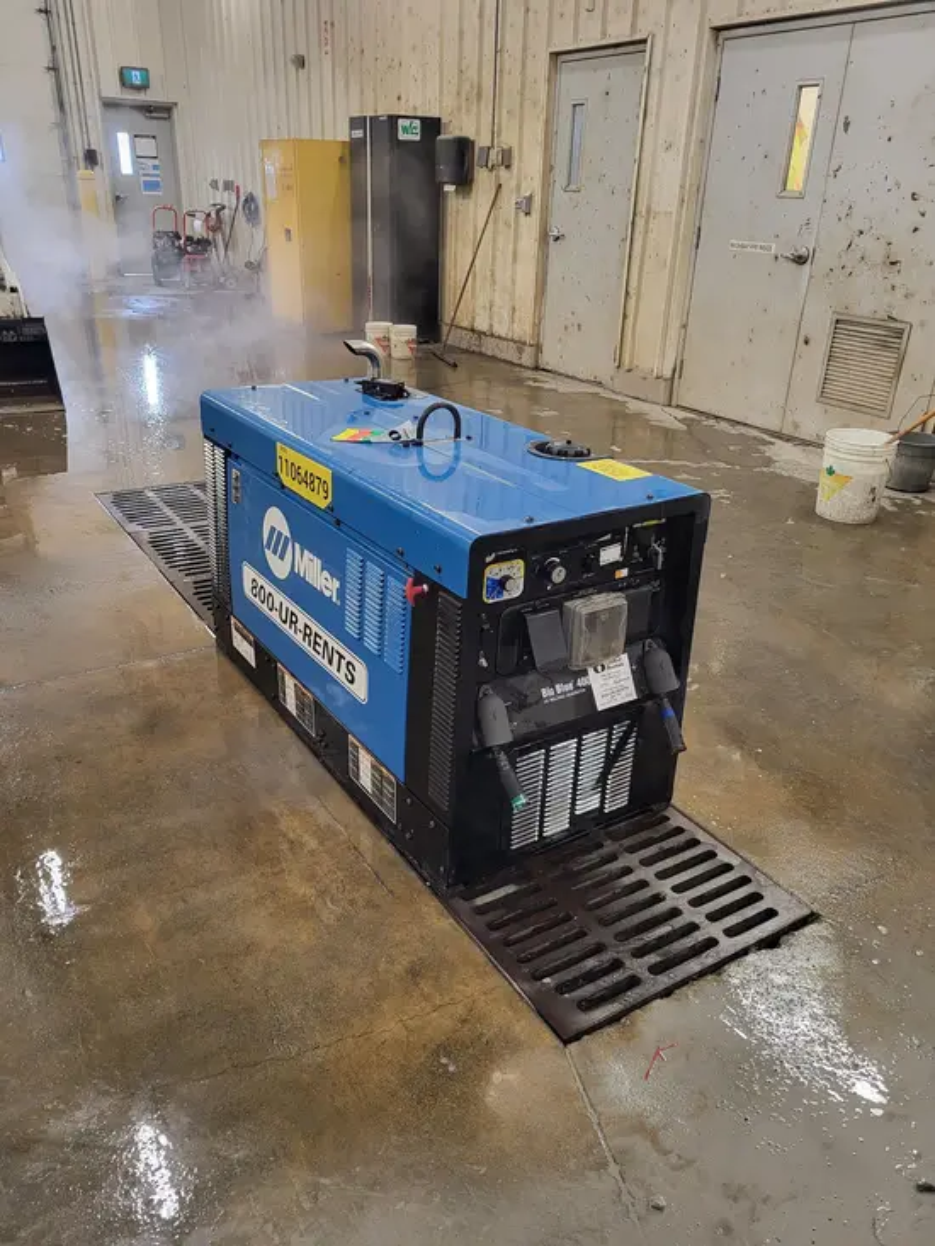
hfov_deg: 53.1
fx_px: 936
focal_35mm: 26
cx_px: 468
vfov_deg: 67.3
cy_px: 623
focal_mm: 5.4
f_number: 1.8
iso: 200
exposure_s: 1/40
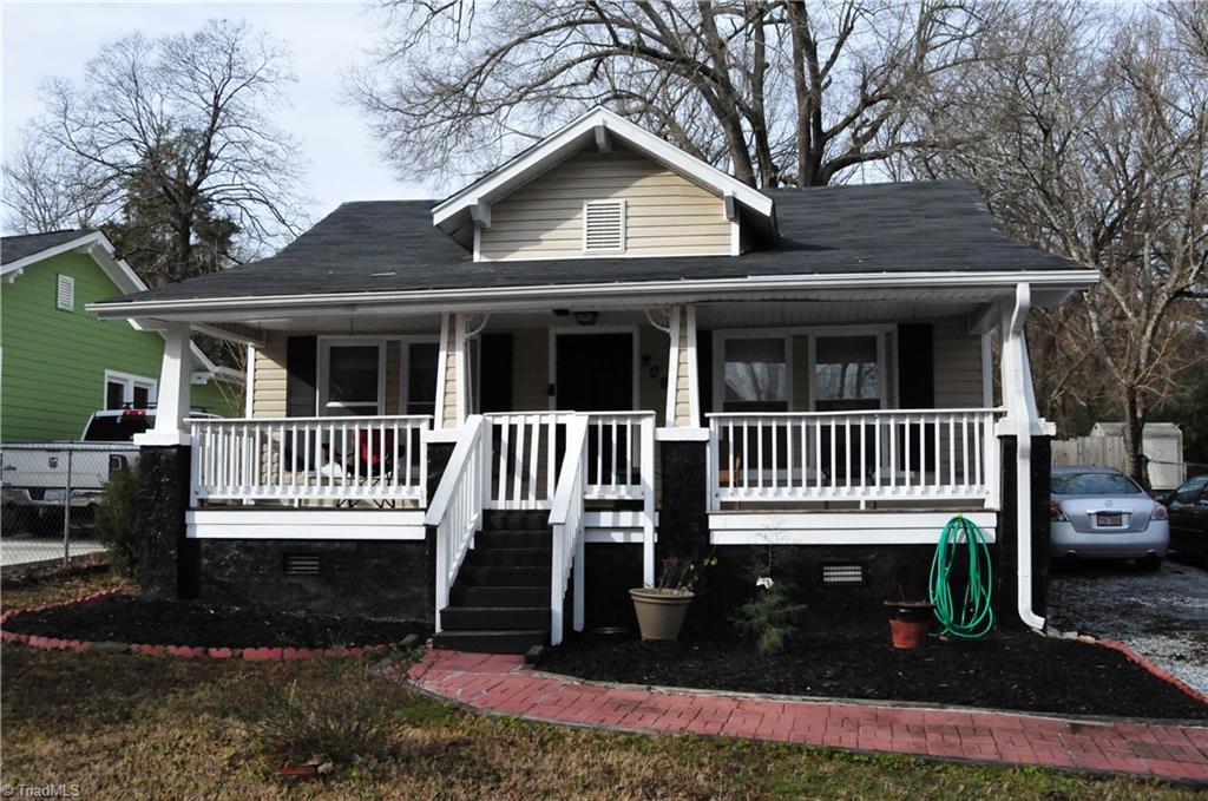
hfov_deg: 57.3
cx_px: 604
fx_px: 1105
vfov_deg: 39.8
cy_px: 400
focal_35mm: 33
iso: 2000
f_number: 7.1
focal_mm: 22
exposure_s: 1/4000
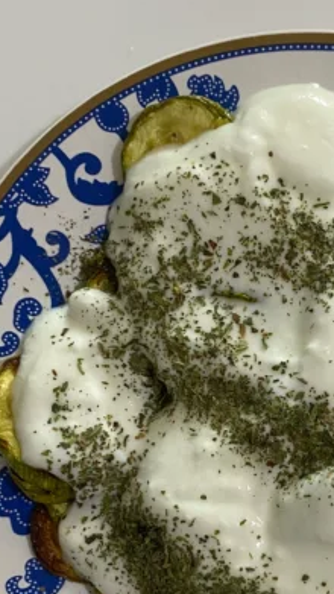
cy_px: 412
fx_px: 913
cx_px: 298
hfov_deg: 20.3
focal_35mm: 58
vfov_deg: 35.5
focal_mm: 4.25
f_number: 1.8
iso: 100
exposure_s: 1/50
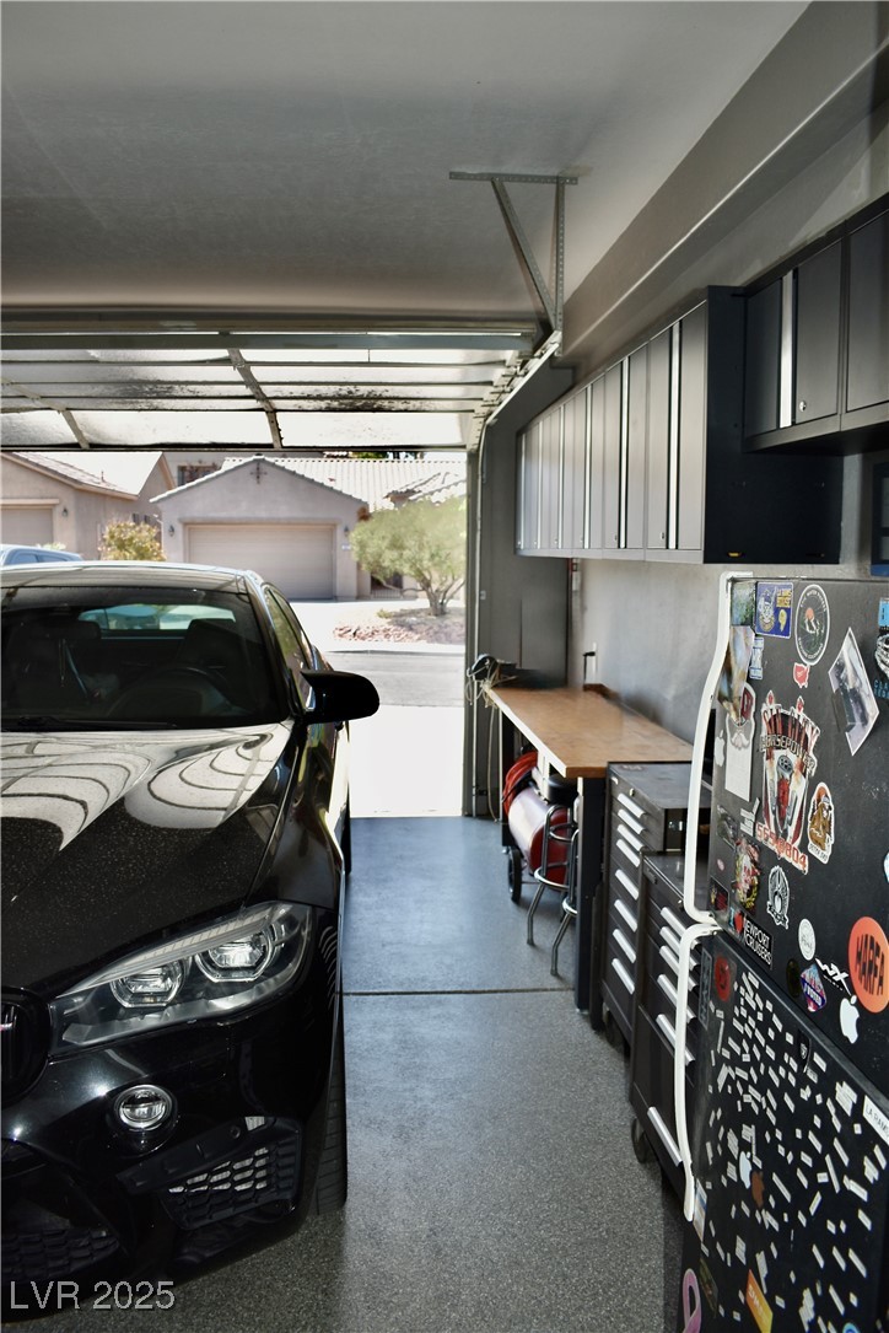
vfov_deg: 67.4
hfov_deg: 48.0
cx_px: 444
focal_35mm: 27
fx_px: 999
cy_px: 666
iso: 100
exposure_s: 1/250
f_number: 4
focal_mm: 18
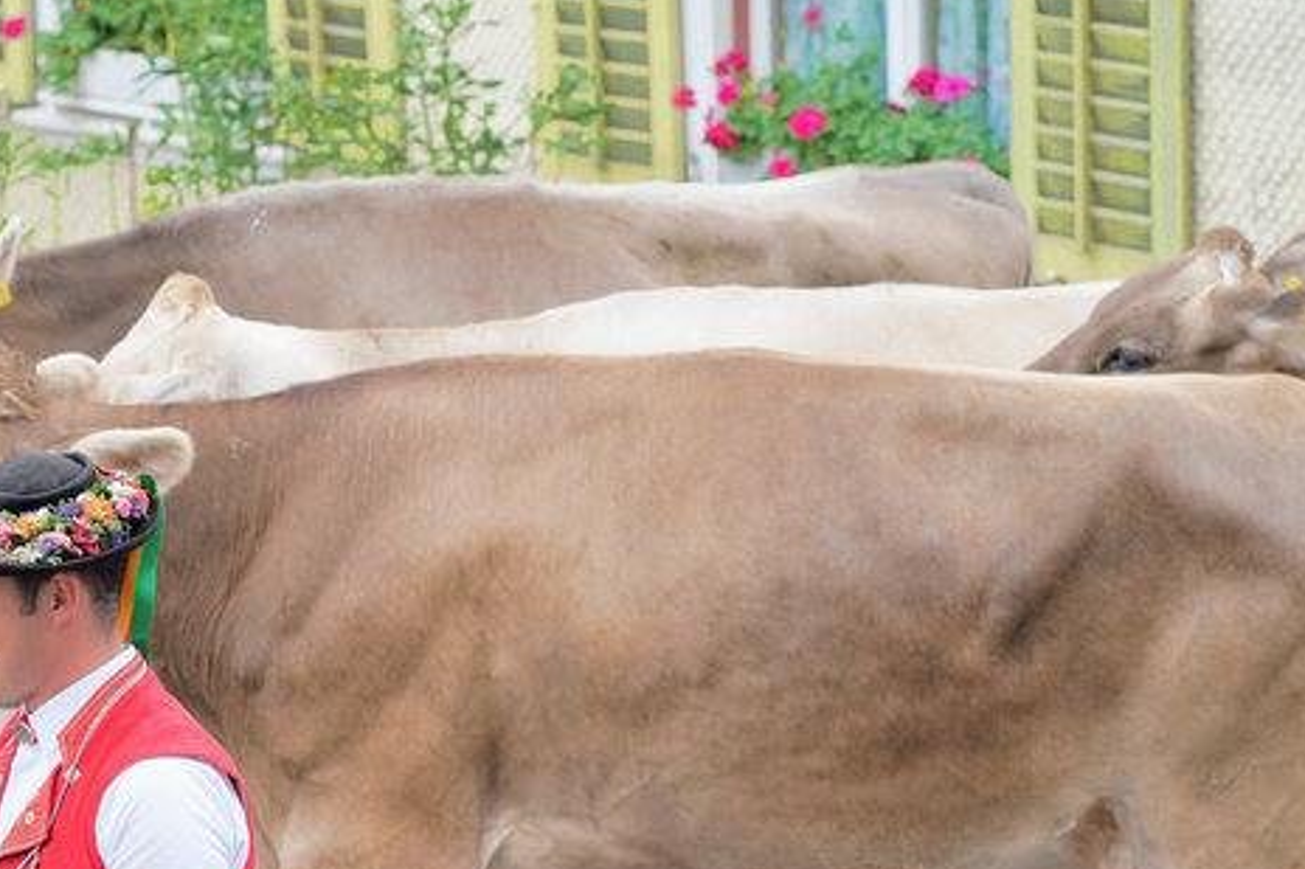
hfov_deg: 12.3
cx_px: 73
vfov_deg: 8.3
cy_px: 675
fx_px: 5979
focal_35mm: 165
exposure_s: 1/800
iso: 640
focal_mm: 85
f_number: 5
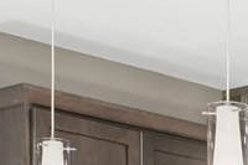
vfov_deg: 6.2
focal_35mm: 205
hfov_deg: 9.6
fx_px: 1411
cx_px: 446
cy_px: 472
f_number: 9
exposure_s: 1/8
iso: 400
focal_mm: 32
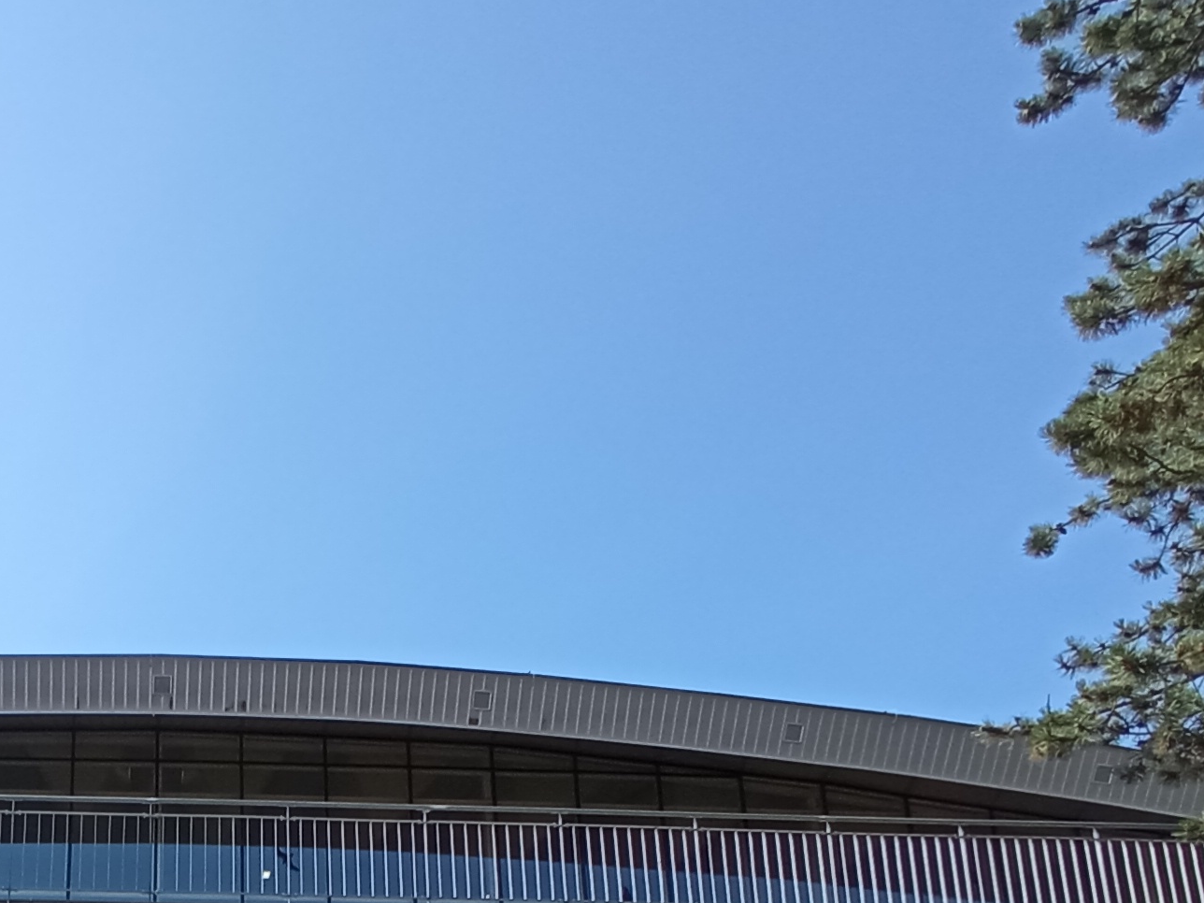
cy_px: 1125
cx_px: 122
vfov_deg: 30.9
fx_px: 1322
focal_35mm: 38
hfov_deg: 44.6
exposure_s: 1/1116
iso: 117
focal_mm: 1.65
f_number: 2.2
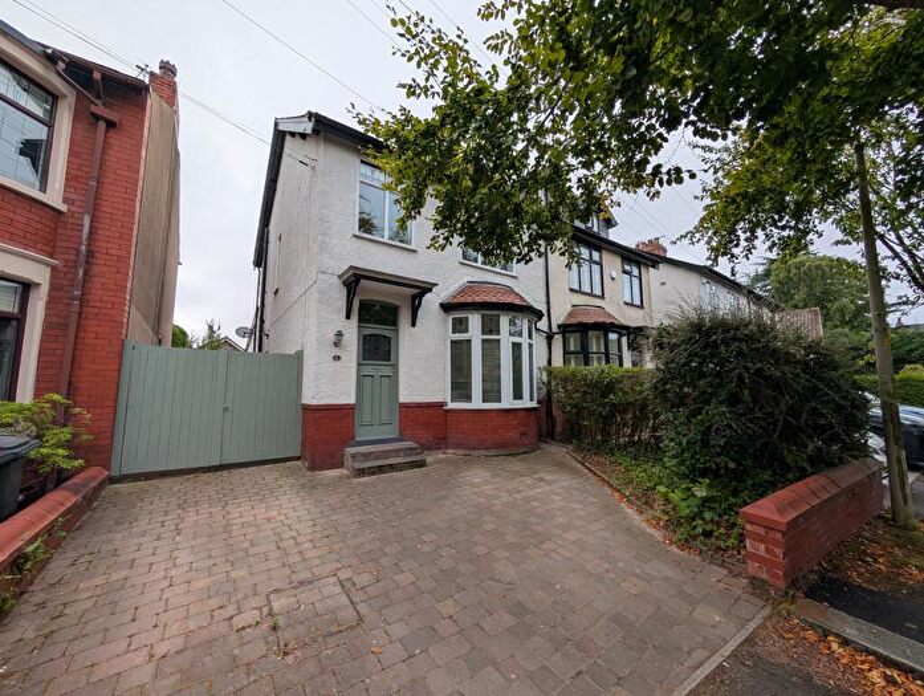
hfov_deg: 110.4
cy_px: 348
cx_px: 462
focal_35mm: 12
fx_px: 321
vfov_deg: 94.7
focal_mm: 2.02
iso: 54
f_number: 1.7
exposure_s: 1/1462
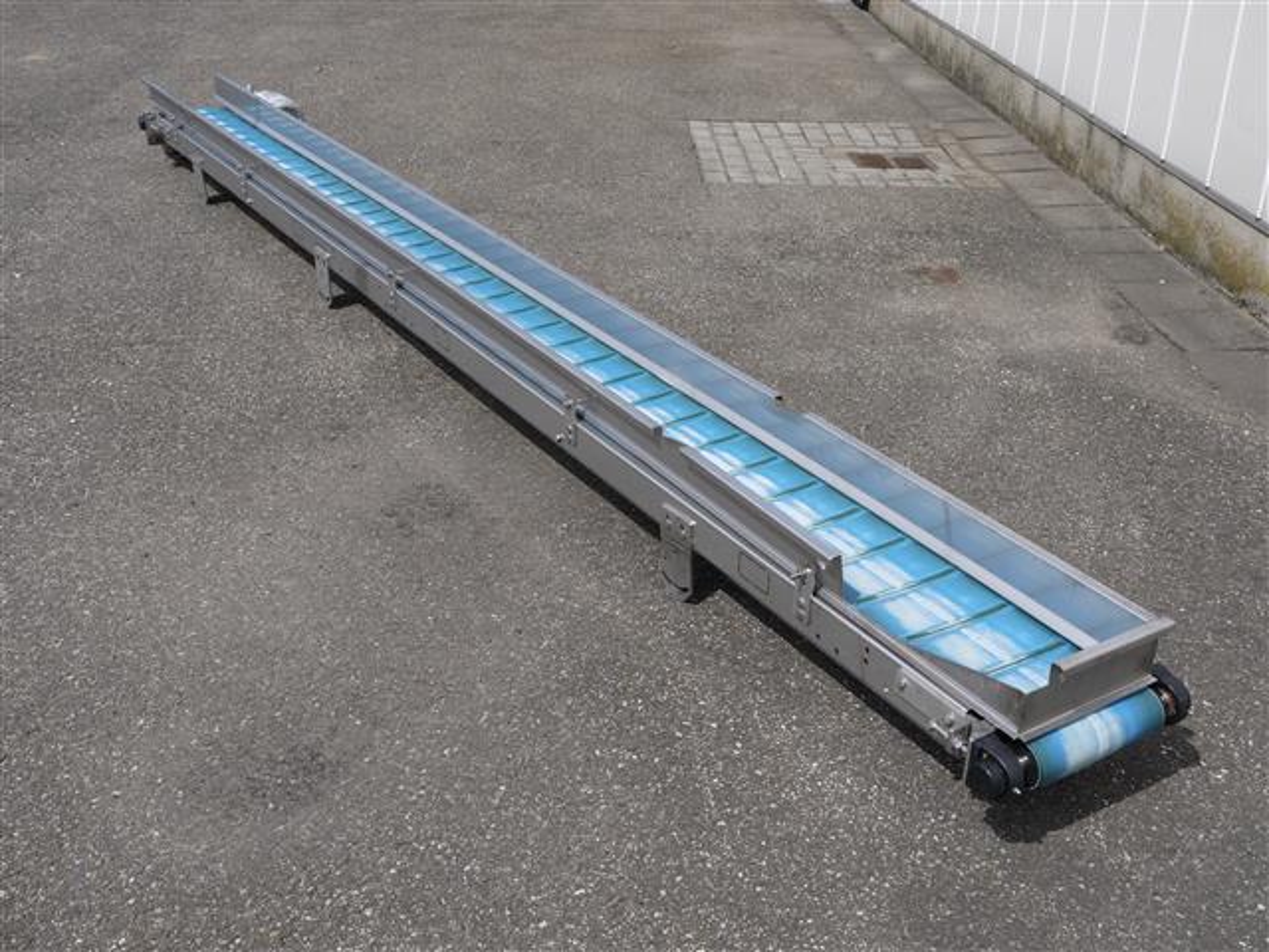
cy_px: 476
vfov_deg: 37.7
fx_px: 1393
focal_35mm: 38
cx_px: 634
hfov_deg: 49.0
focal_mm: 19
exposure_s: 1/400
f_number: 9
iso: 100
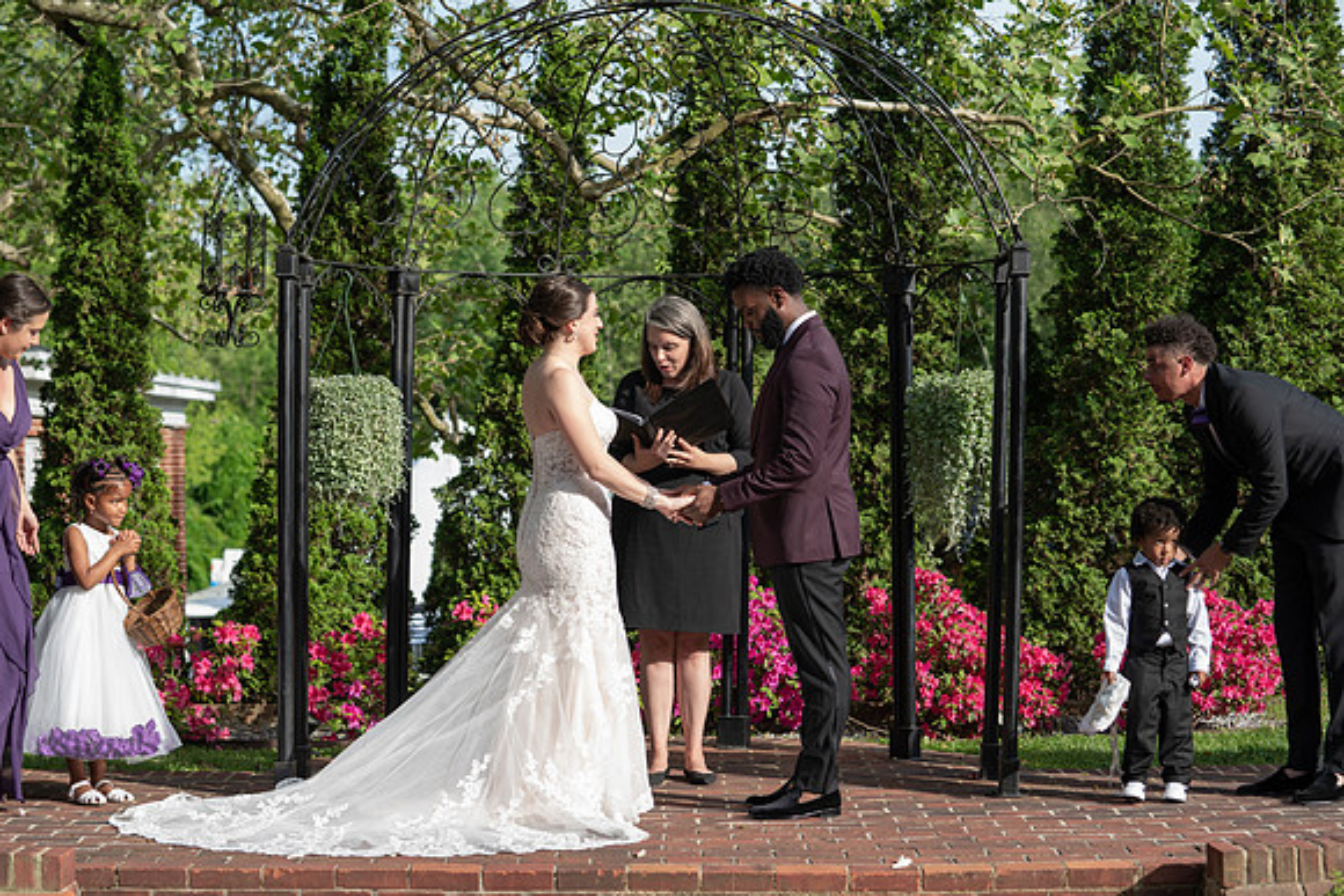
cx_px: 673
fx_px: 2697
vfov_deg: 18.9
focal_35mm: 72
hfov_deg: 28.0
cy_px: 459
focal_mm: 70
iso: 50
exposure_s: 1/250
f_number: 4
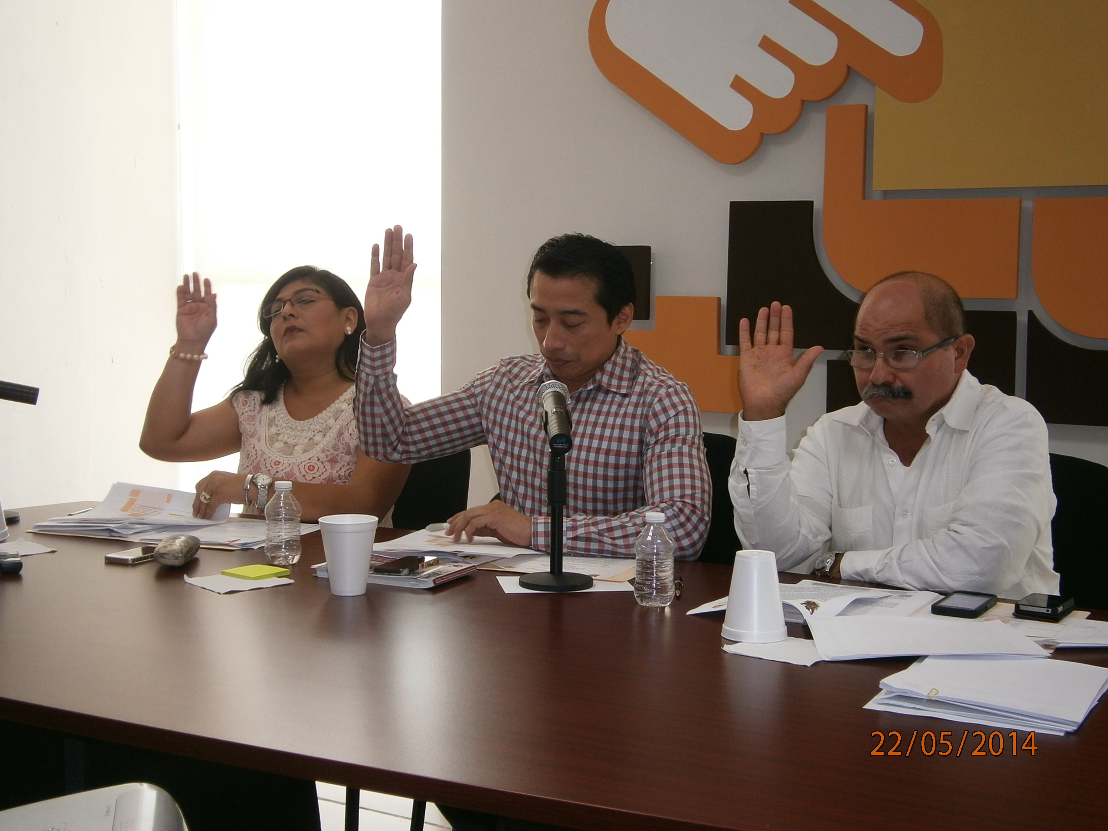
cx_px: 554
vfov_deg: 30.9
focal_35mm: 47
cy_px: 416
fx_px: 1504
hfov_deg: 40.4
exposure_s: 1/40
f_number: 3.4
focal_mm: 8.3
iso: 125
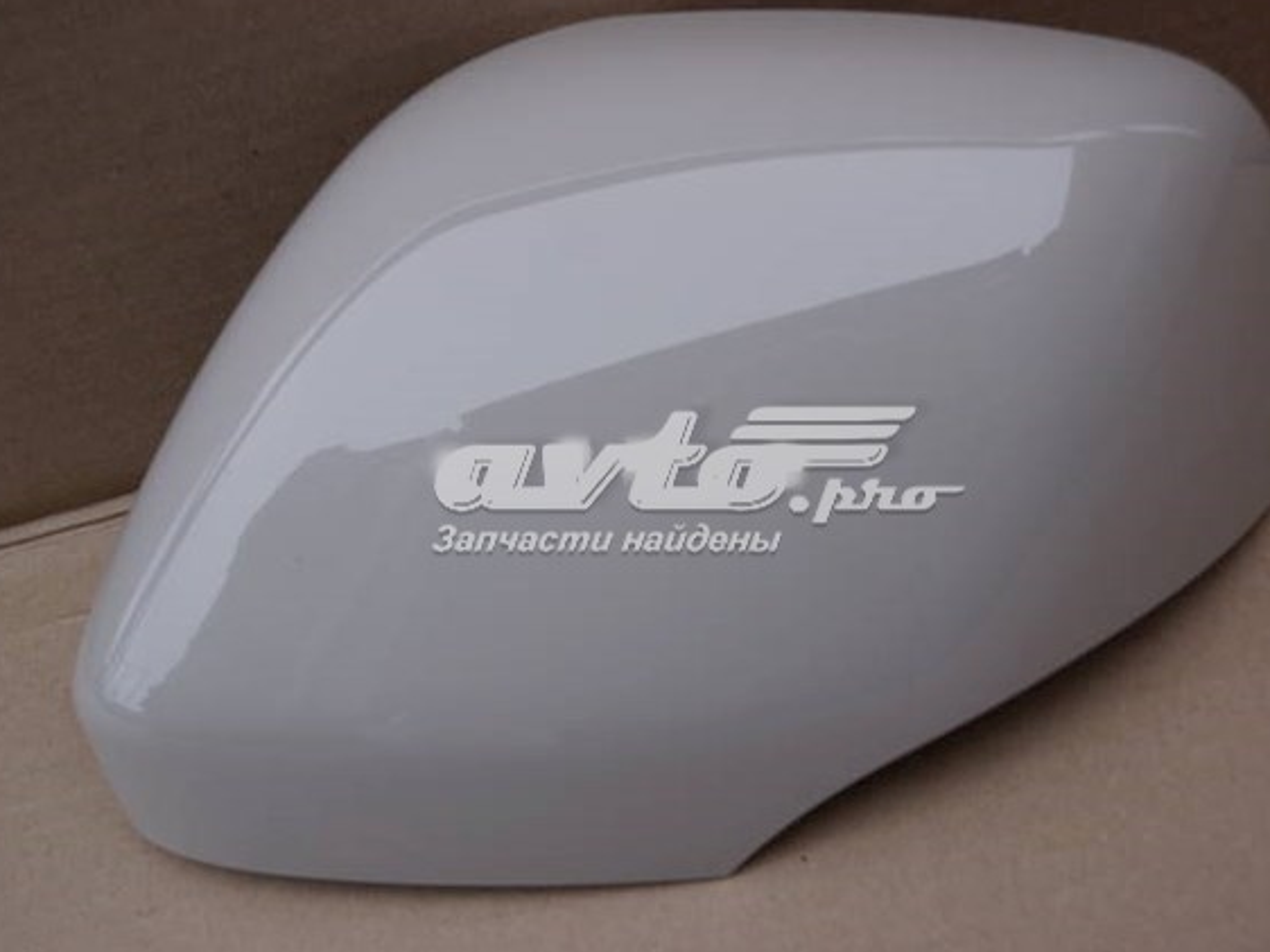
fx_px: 1687
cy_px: 475
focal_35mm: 46
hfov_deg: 41.2
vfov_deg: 31.5
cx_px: 691
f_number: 5
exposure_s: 1/250
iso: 100
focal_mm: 28
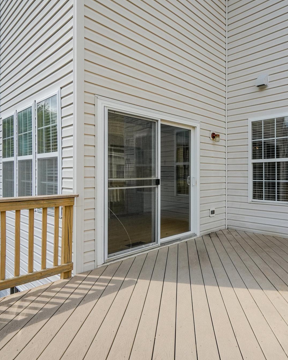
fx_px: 245
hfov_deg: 58.2
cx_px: 210
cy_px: 178
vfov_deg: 72.6
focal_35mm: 23
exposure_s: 1/3200
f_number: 8
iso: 1250
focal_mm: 16
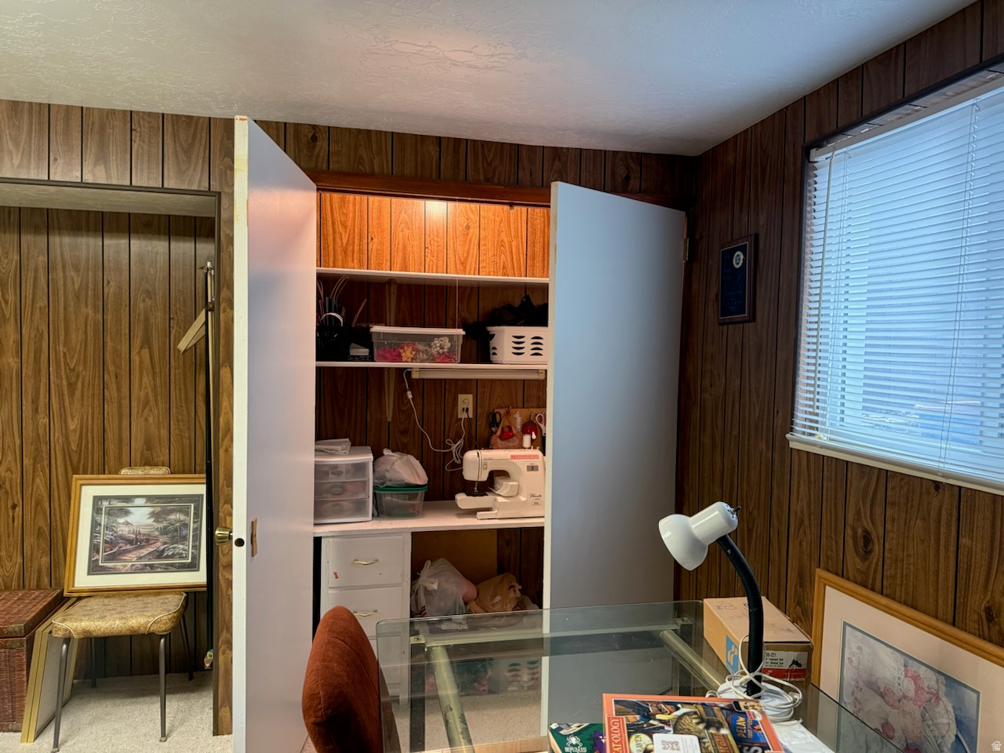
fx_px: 696
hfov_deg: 71.6
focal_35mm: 24
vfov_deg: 56.8
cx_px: 502
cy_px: 376
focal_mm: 6.76
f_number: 1.78
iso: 400
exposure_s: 1/60
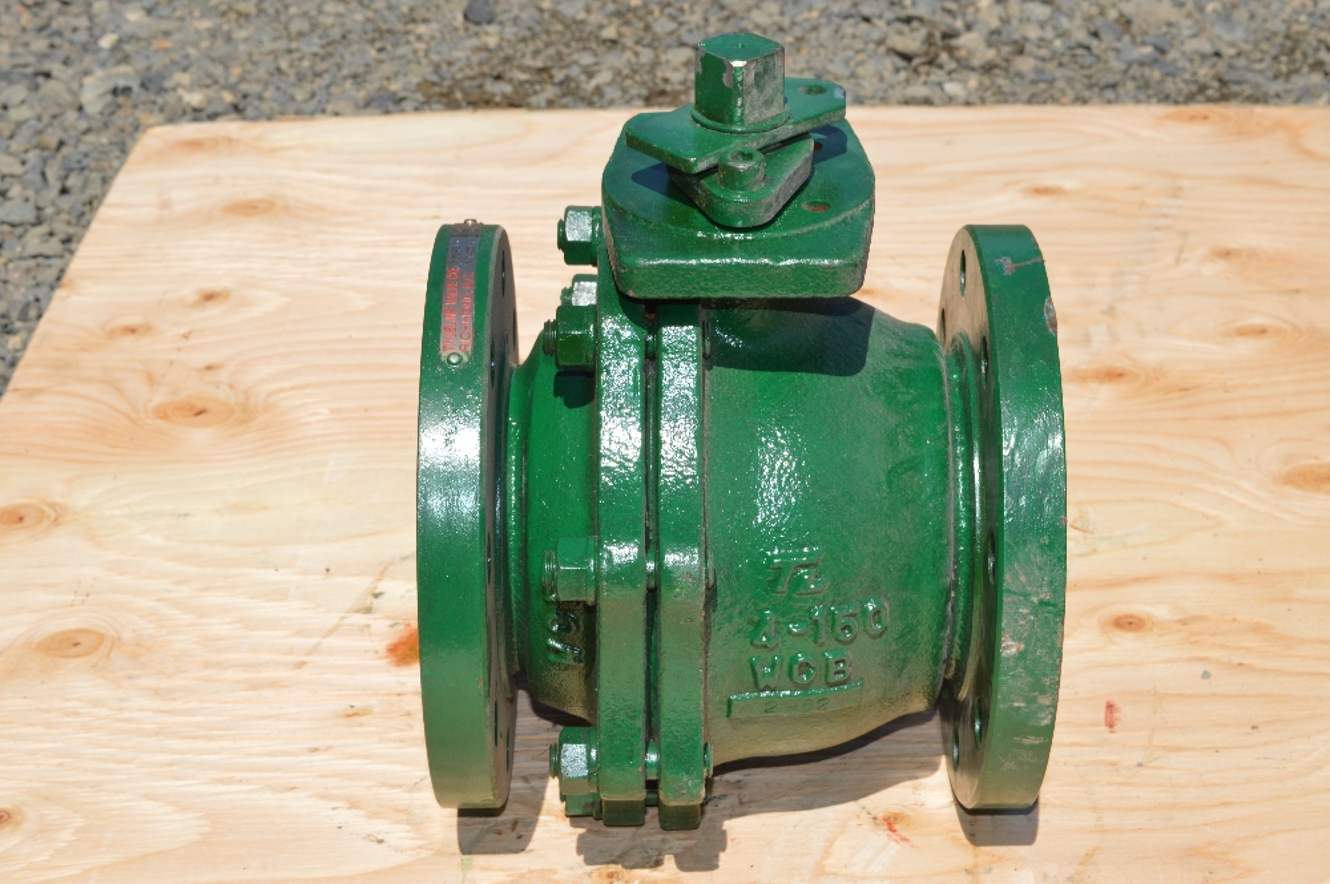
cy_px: 442
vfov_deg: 20.1
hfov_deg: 29.9
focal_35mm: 68
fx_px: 2492
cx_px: 665
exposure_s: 1/200
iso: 100
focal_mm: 45
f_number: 13
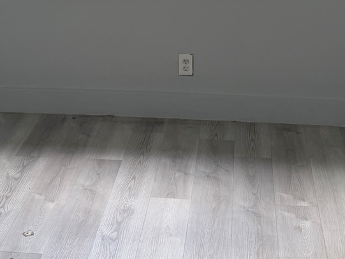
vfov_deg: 19.2
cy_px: -72
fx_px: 708
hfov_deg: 27.4
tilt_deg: -9.7
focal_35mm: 71
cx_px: 143
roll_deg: +1.6
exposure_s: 1/419
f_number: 1.78
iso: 100
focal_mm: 6.76
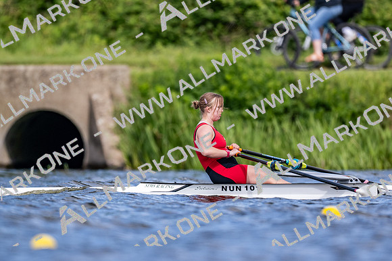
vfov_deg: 1.5
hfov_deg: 2.3
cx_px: 196
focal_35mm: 900
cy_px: 130
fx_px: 9794
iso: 400
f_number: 4
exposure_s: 1/2500
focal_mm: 600
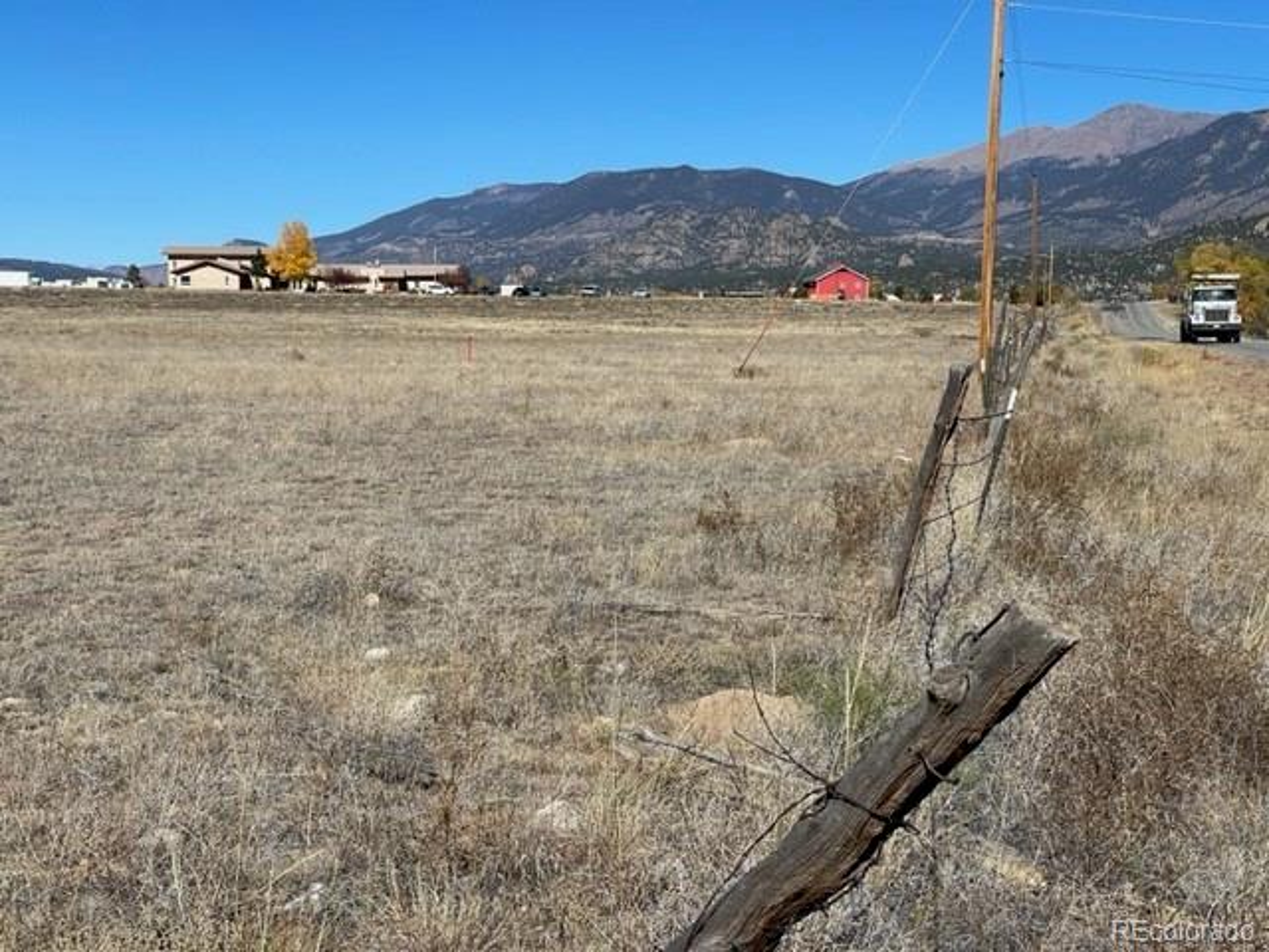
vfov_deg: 22.9
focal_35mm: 64
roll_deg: -0.6
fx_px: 2346
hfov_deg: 30.3
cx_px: 634
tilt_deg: -3.5
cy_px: 476
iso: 20
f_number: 2.2
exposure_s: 1/1908
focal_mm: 7.5
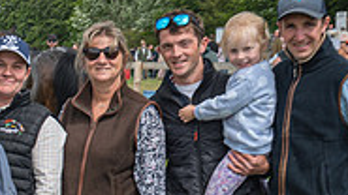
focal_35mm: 122
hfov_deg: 16.6
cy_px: 223
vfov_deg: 9.8
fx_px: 1126
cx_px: -98
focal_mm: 24
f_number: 8
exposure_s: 1/60
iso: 80
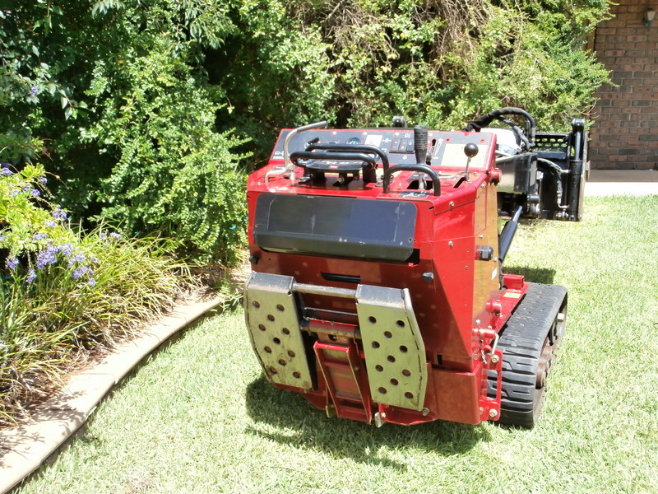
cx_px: 329
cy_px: 247
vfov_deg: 37.7
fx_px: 722
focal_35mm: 38
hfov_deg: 49.0
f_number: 3.9
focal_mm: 6.67
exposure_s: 1/320
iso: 100
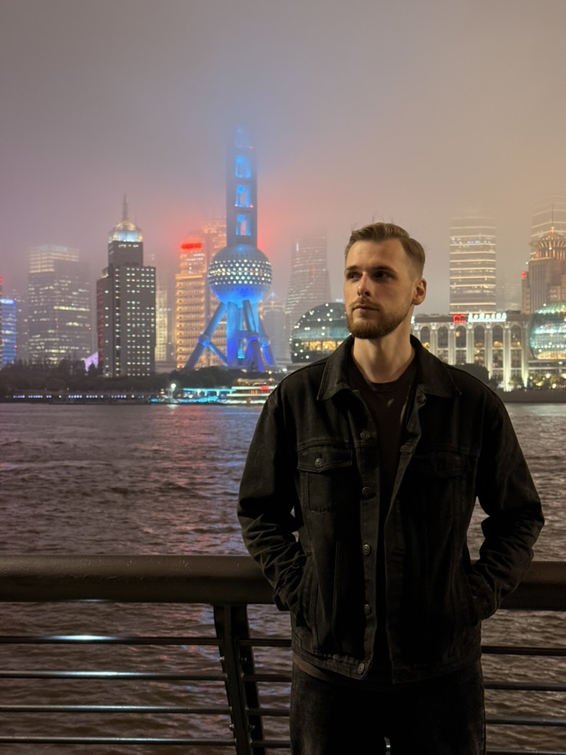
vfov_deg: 39.7
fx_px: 1046
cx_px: 283
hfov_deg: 30.3
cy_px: 378
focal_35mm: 48
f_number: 1.78
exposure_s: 1/33
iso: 200
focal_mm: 6.76
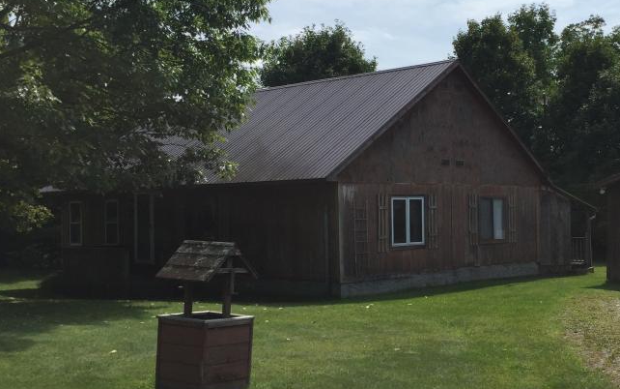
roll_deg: -0.8
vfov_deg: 26.4
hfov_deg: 40.2
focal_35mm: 49
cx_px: 441
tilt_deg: -0.2
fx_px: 828
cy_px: 212
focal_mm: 4.15
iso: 32
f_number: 2.2
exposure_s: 1/3597
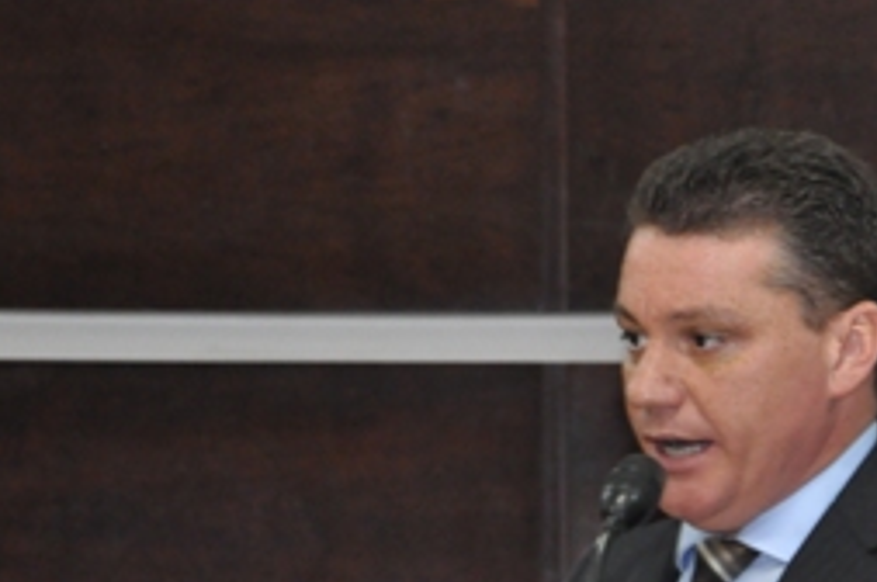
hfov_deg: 6.0
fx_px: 8420
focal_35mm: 346
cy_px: 582
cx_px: 726
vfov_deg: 4.0
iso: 2000
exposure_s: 1/40
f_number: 7.1
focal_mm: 105
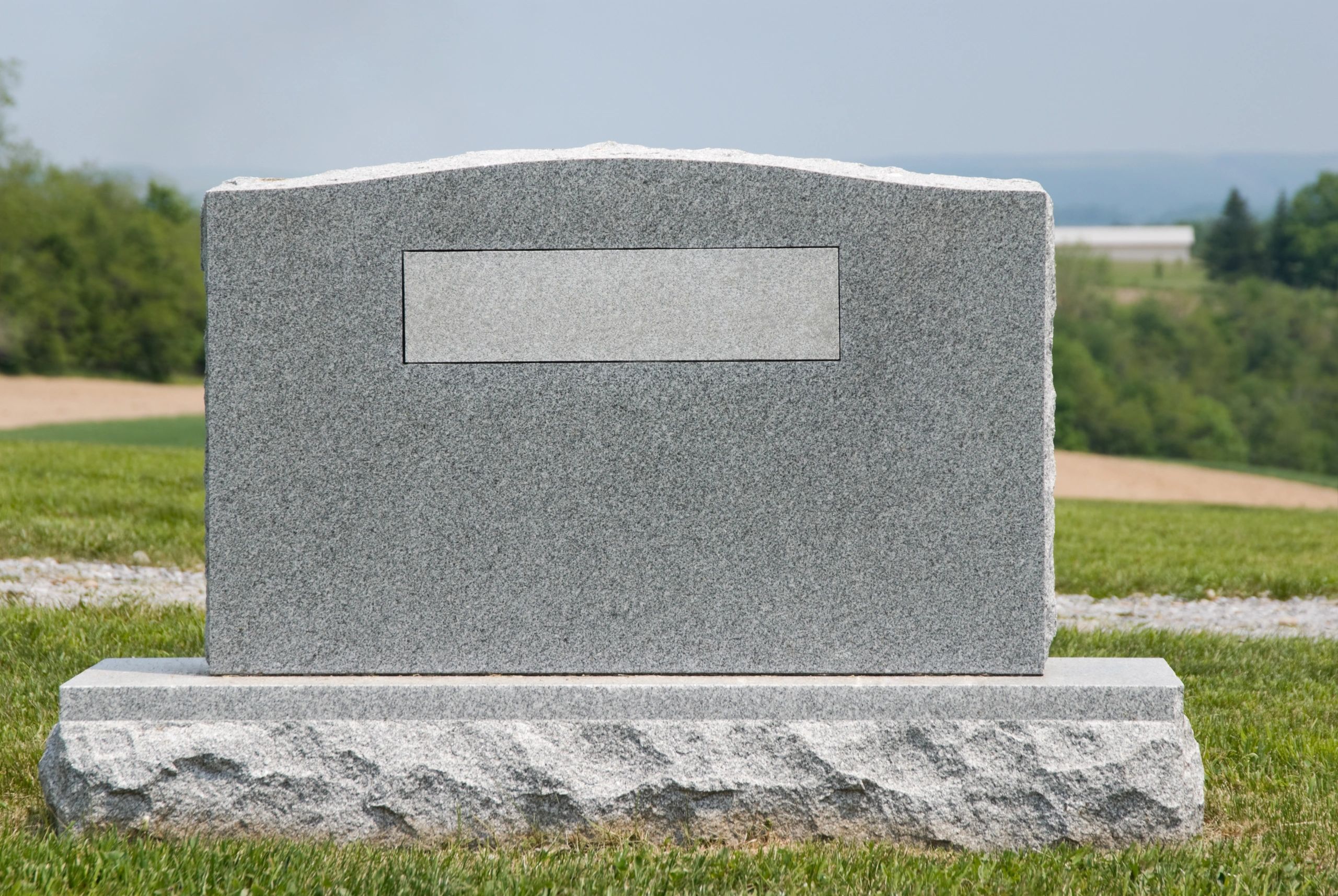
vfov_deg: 9.7
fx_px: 5303
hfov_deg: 14.4
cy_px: 448
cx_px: 669
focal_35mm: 142
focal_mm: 95
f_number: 8
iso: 200
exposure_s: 1/320
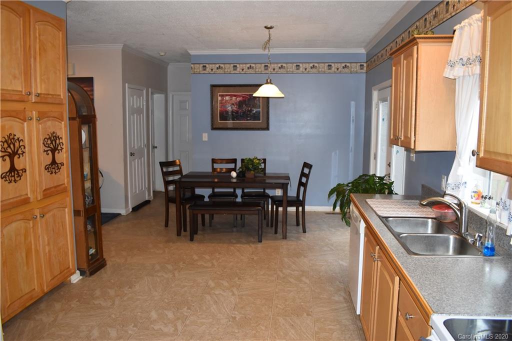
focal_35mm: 27
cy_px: 170
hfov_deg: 67.4
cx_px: 256
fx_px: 384
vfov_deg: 47.9
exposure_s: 1/80
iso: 800
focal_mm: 18
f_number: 4.5
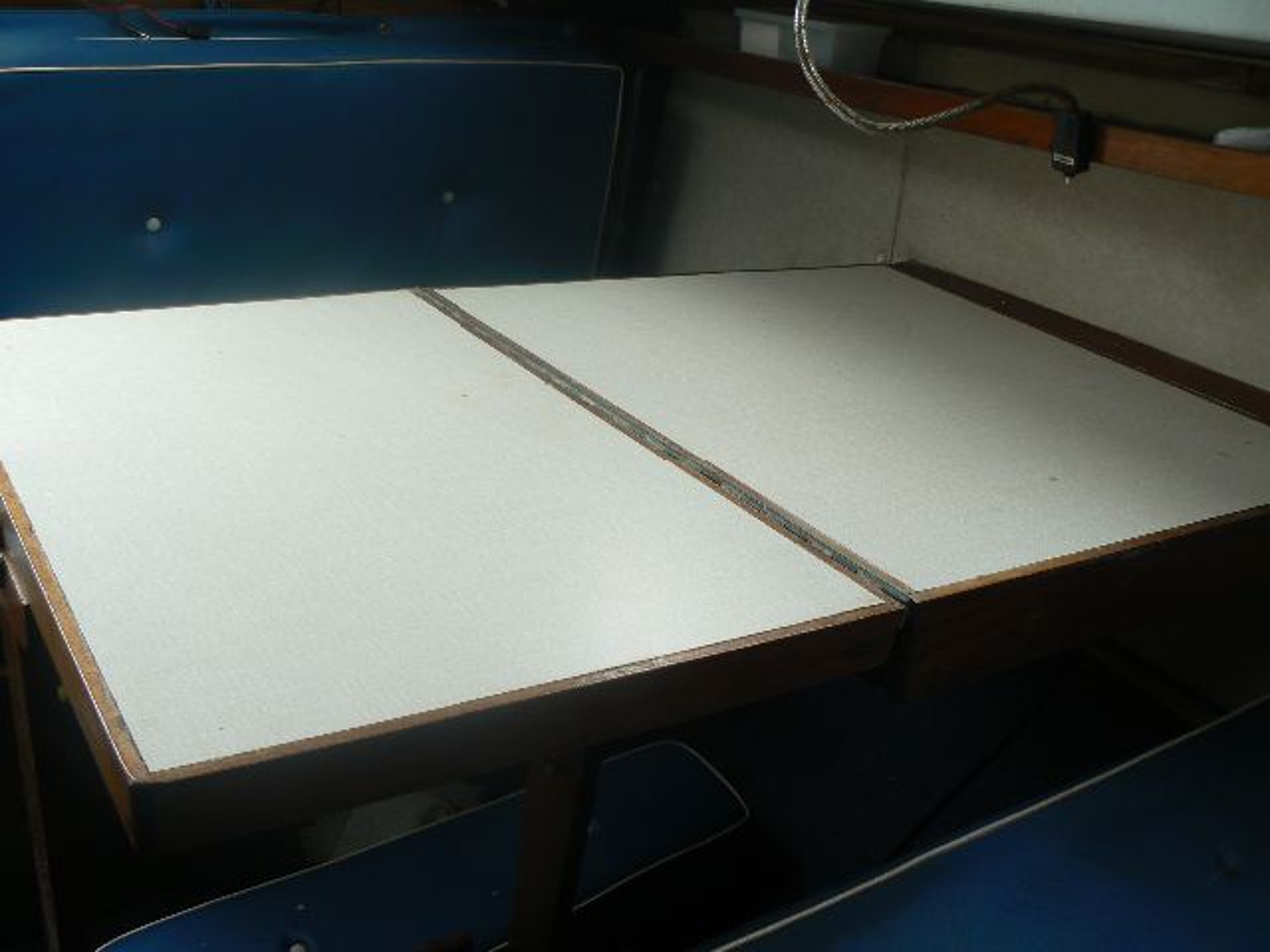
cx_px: 635
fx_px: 1321
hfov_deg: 51.4
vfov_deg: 39.7
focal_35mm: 36
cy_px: 476
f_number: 2.8
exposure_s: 1/60
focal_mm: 6
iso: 80
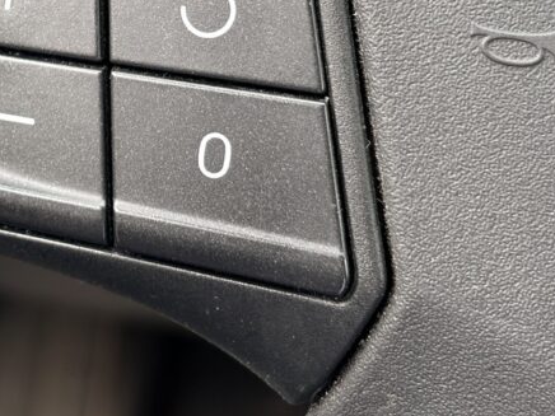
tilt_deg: -32.9
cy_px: -4
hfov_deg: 16.0
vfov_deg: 12.0
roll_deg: -2.7
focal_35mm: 122
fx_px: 1956
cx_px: 101
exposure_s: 1/60
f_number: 1.6
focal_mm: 5.96
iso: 80
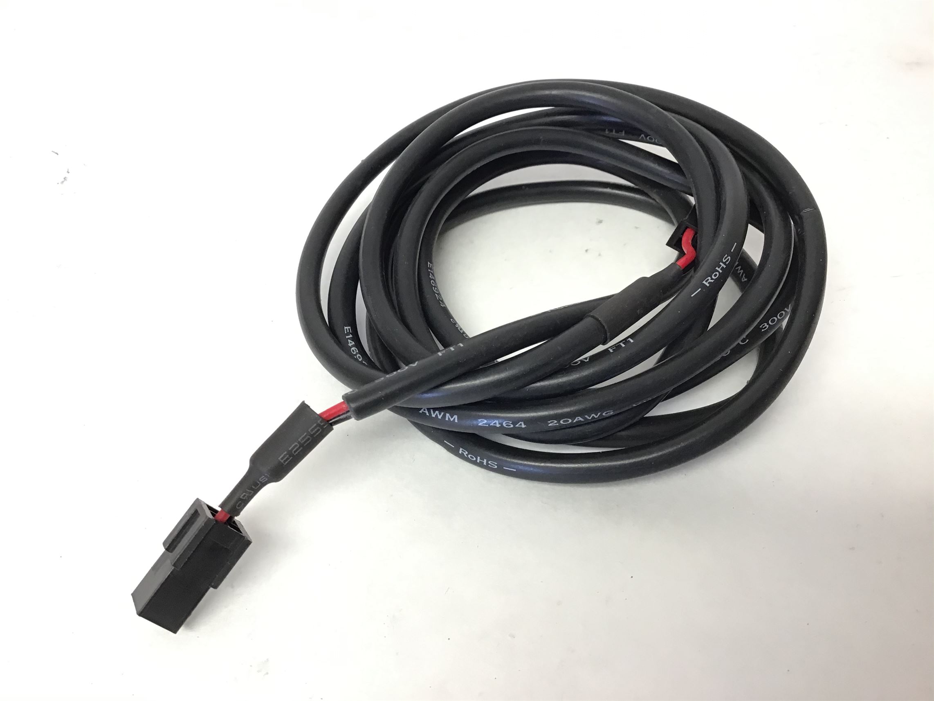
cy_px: 350
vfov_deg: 45.4
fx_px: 836
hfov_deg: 58.4
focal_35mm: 31
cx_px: 467
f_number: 2.4
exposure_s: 1/33
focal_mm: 3.3
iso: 50
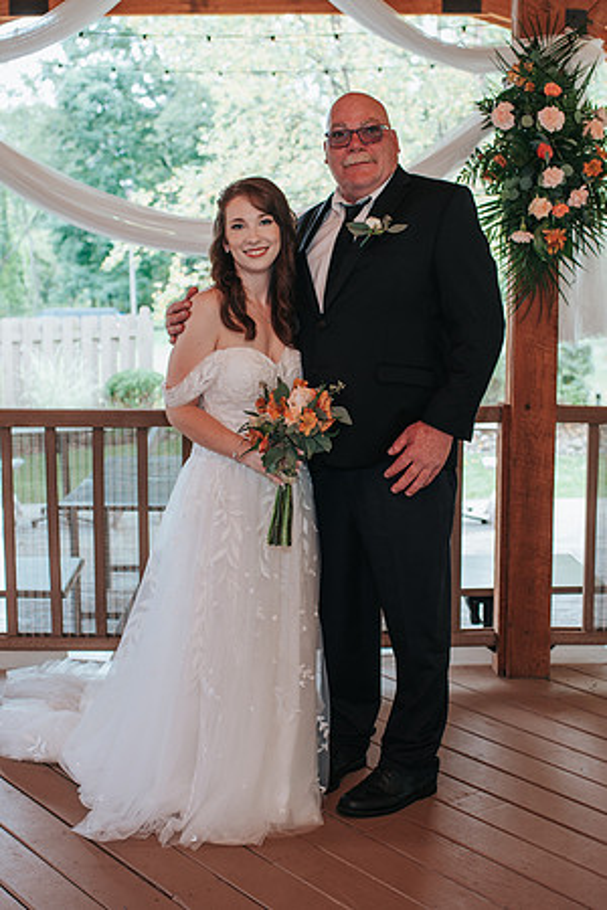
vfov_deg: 37.6
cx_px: 299
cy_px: 455
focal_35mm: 53
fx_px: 1337
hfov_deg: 25.6
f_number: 3.2
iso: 220
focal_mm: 35
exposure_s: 1/200
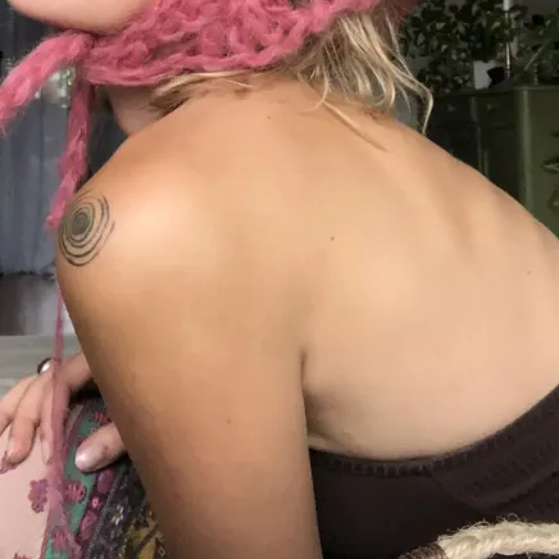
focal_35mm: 61
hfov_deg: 28.2
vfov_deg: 26.3
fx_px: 1114
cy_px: -31
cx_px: 299
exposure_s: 1/60
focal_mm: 2.87
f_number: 2.2
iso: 80
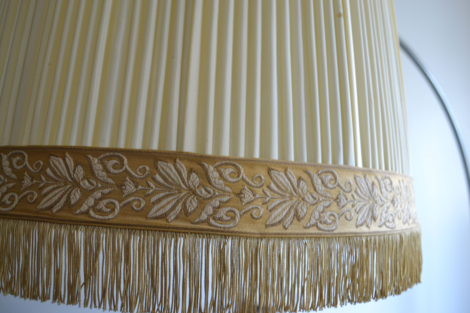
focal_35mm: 33
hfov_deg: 57.2
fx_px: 431
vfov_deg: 40.0
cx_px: 235
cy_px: 156
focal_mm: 22
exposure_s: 1/100
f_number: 5
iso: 1600
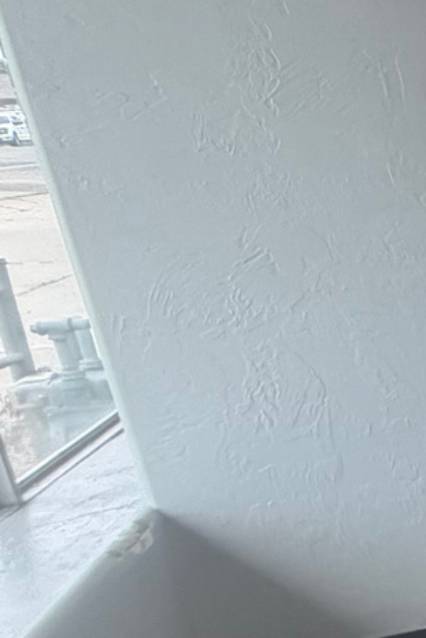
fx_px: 1135
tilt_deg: -15.7
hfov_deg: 11.2
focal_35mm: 64
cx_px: 1308
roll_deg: +2.6
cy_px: 441
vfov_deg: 31.1
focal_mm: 2.22
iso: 80
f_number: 2.2
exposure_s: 1/120
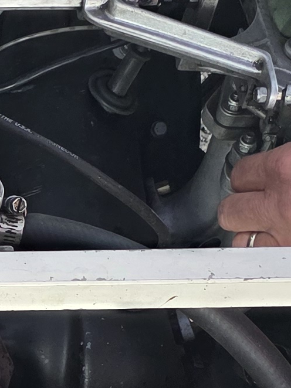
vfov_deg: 13.8
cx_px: -339
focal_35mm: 139
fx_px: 1559
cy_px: 447
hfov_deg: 9.7
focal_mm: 6.3
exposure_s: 1/180
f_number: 1.7
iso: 125
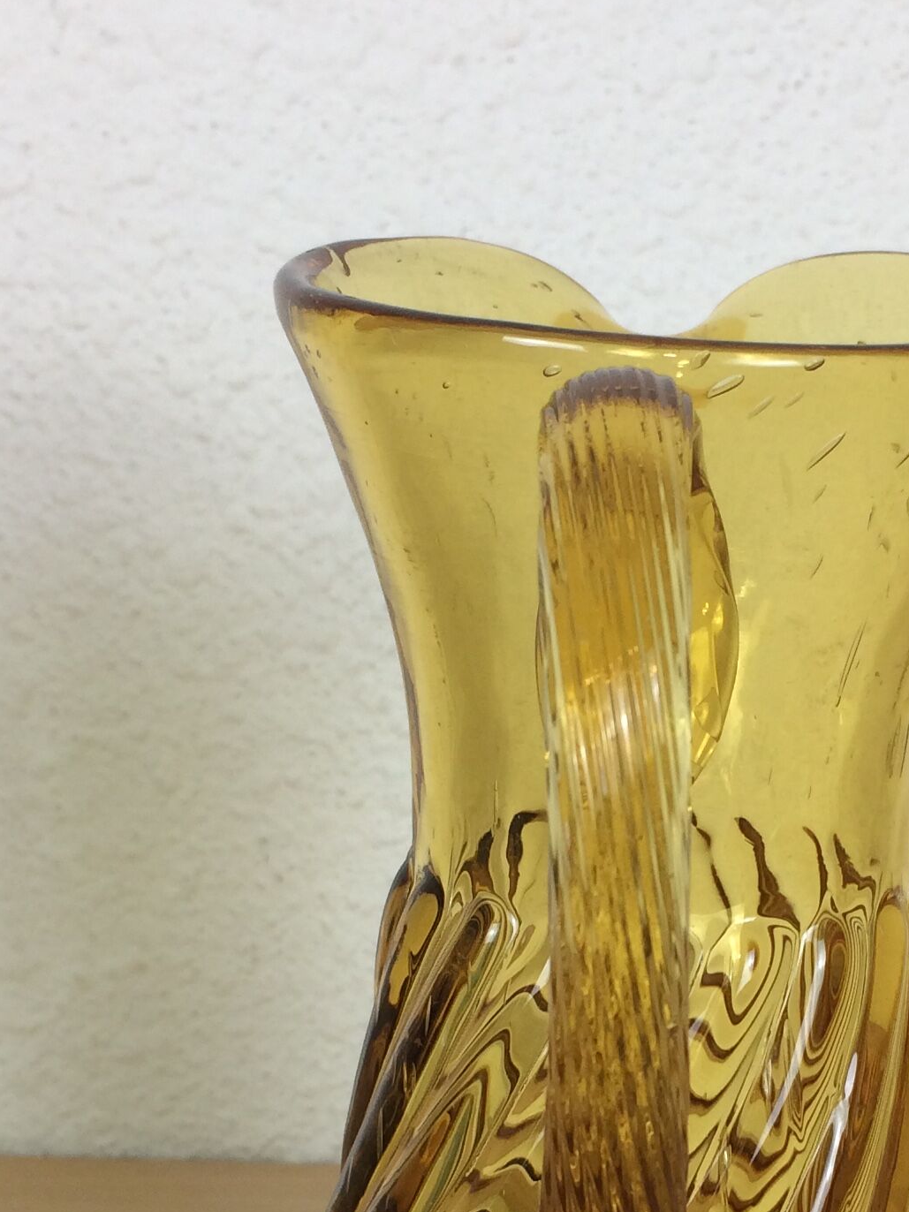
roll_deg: -0.9
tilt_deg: -18.5
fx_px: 2416
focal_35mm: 69
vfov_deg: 27.6
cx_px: 696
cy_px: 956
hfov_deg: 21.1
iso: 50
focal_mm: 4.15
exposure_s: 1/50
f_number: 2.2
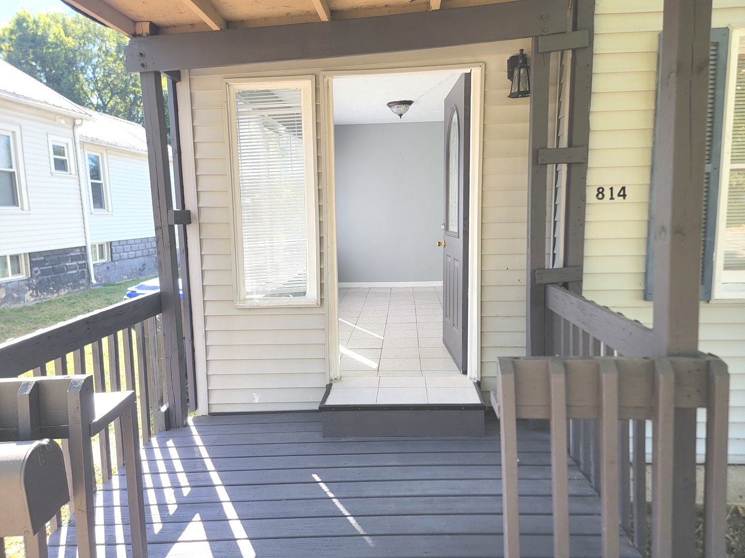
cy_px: 279
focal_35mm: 24
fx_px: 517
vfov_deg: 56.8
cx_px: 372
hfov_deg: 71.6
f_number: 1.8
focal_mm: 6.7
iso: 20
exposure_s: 1/120
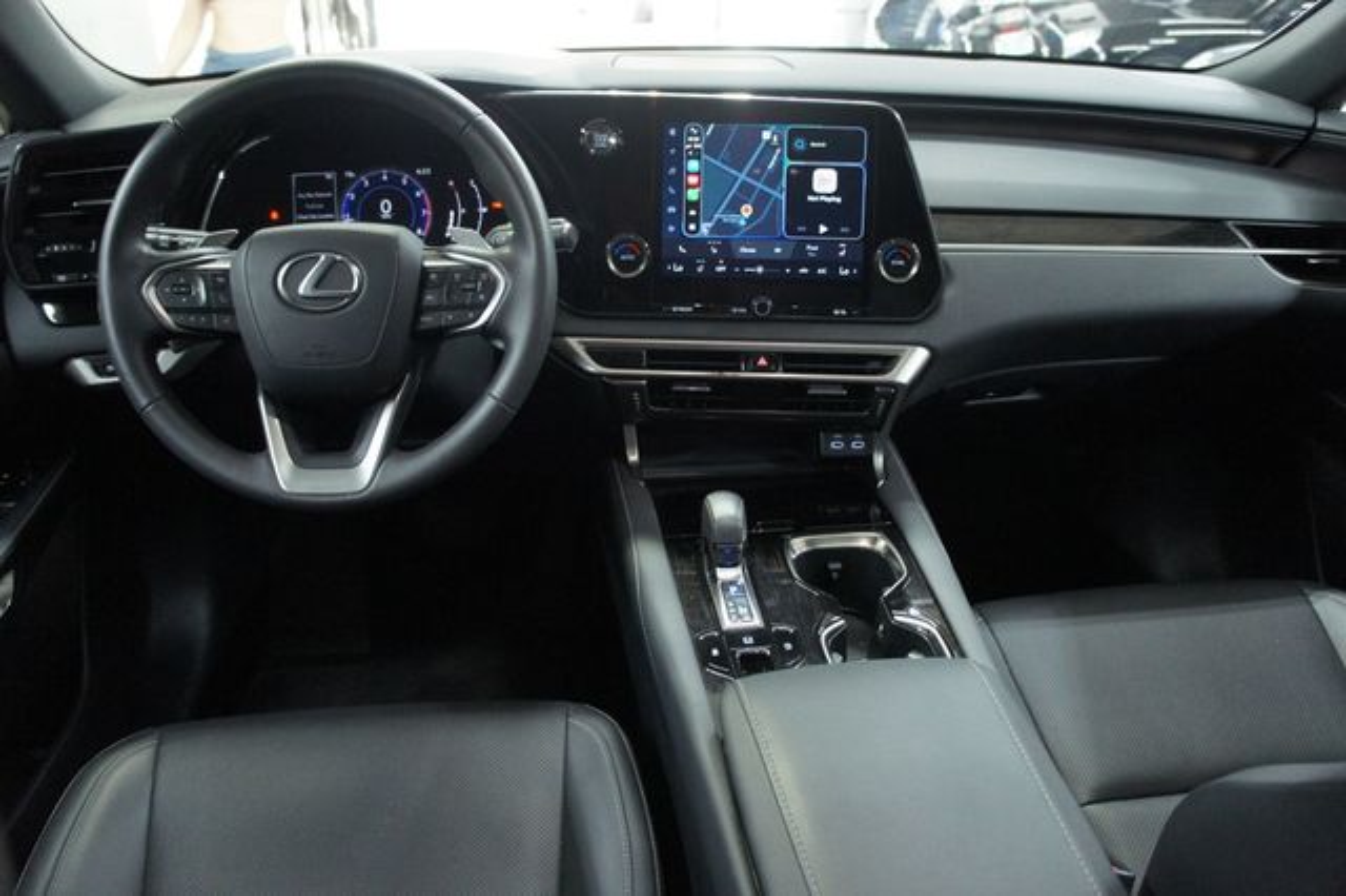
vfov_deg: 47.9
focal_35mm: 27
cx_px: 673
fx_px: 1009
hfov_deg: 67.4
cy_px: 448
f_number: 3.5
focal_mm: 18
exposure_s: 1/30
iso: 1600
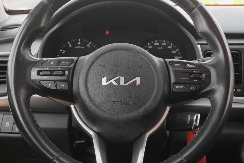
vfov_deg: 20.0
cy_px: 82
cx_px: 122
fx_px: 461
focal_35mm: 68
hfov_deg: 29.7
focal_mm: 45
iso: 2000
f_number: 9
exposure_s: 1/100
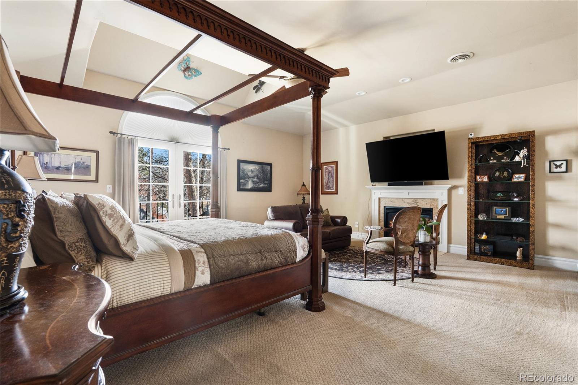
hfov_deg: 95.0
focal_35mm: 16
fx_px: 265
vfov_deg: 72.0
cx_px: 289
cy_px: 192
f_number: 8
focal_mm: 16.5
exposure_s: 1/2.5
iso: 640
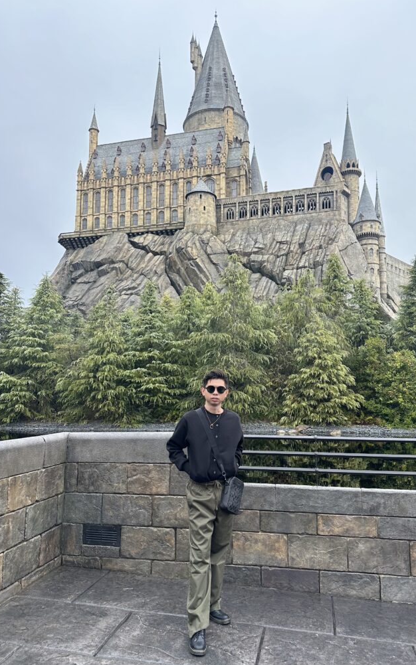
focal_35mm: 26
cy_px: 338
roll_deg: +0.0
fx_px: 472
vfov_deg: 70.4
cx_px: 227
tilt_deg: +6.8
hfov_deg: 47.5
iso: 80
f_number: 1.78
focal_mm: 6.86
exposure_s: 1/570
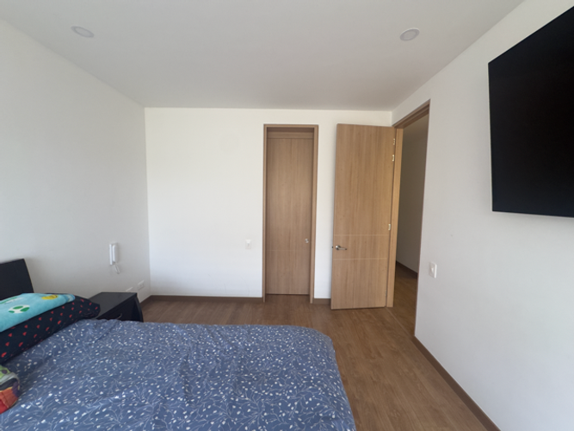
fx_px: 232
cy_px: 216
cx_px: 287
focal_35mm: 14
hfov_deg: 102.1
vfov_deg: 85.7
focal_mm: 2.22
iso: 200
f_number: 2.2
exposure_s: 1/99
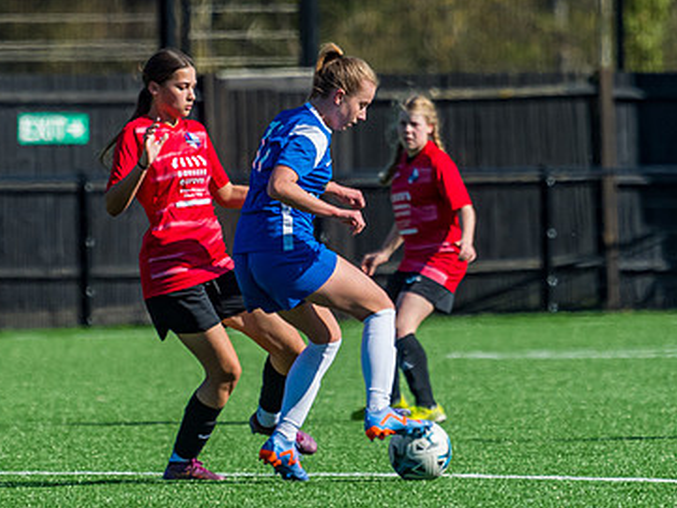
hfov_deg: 2.9
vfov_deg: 2.2
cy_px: 302
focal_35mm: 687
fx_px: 13440
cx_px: 168
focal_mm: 280
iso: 400
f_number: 5
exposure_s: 1/2500
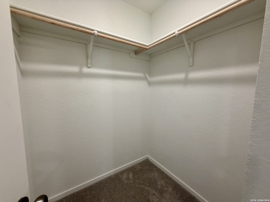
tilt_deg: -4.6
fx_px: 109
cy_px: 101
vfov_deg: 85.7
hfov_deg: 102.1
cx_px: 135
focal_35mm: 14
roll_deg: -1.2
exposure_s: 1/120
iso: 160
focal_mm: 2.22
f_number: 2.2
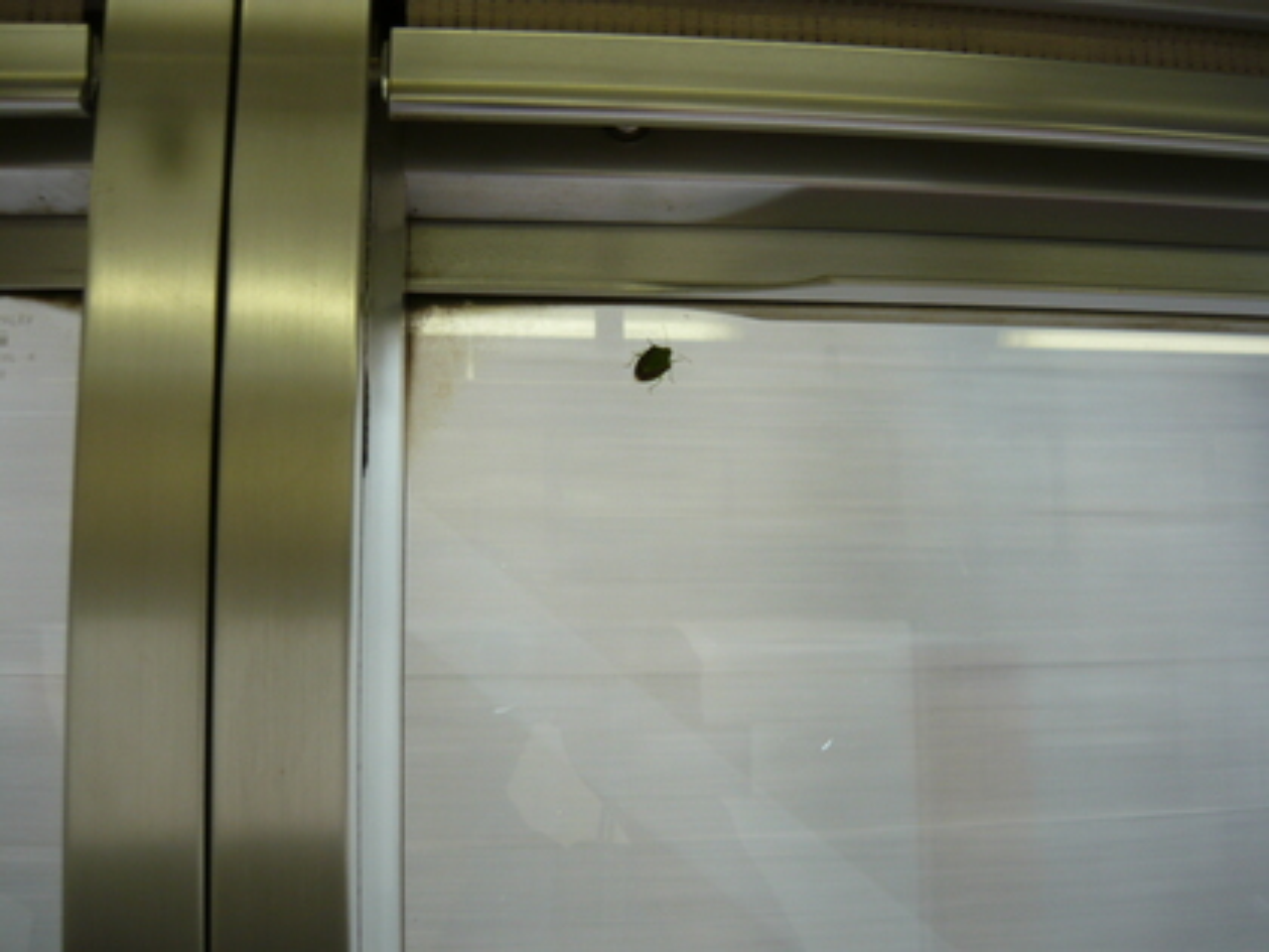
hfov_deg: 55.4
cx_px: 634
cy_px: 476
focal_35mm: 33
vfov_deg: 42.9
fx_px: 1210
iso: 100
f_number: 2.8
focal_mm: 5.5
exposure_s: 1/100
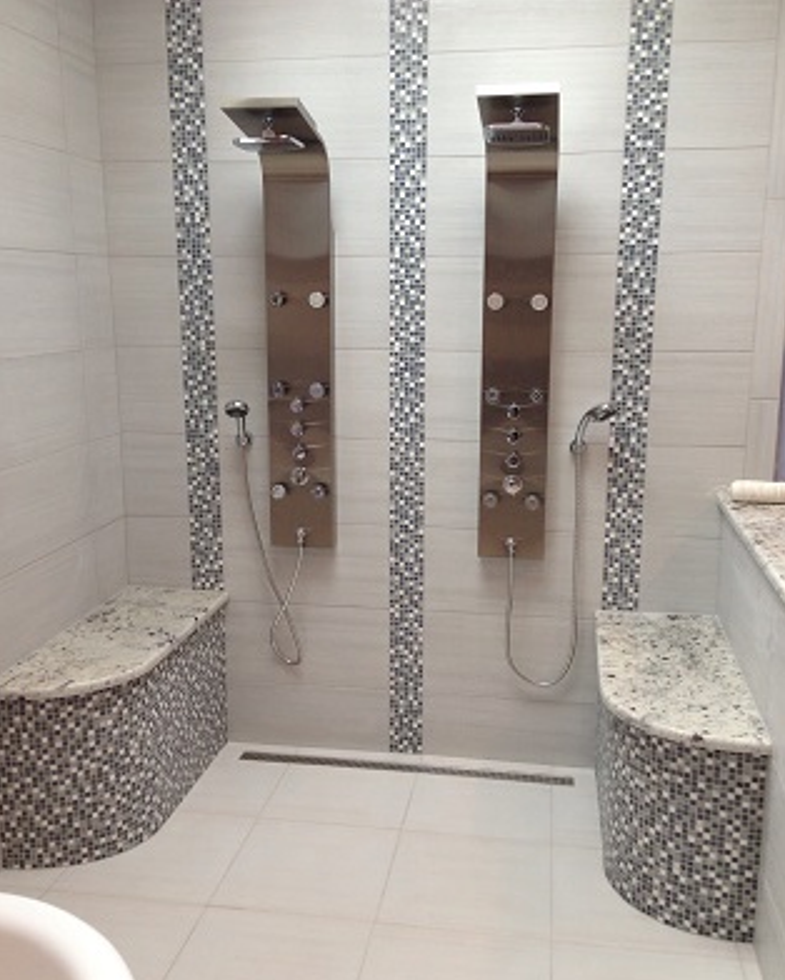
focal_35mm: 35
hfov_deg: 42.3
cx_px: 395
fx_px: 1016
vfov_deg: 51.5
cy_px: 488
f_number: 2.4
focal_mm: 4.13
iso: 64
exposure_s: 1/60
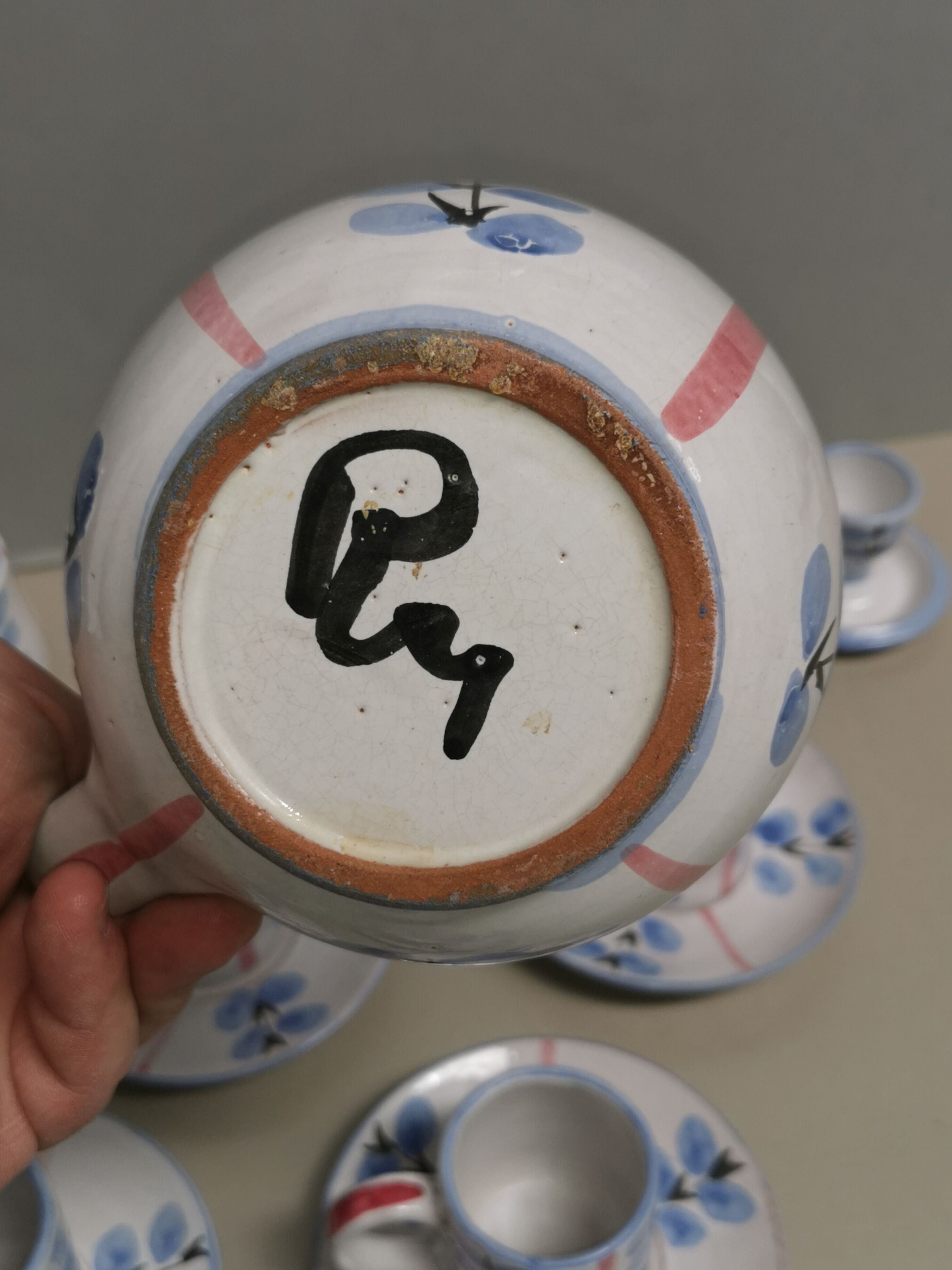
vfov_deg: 41.2
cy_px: 635
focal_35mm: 46
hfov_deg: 31.5
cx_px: 476
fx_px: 1687
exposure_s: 1/441
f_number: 1.8
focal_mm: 5.58
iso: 50
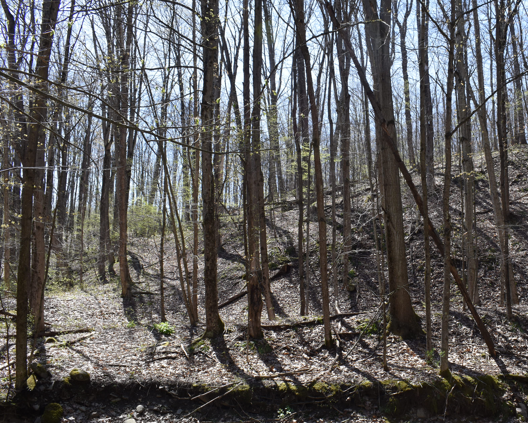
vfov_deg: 37.3
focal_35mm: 40
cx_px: 346
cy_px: 229
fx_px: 625
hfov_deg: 45.2
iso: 280
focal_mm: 20
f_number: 8
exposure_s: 1/250
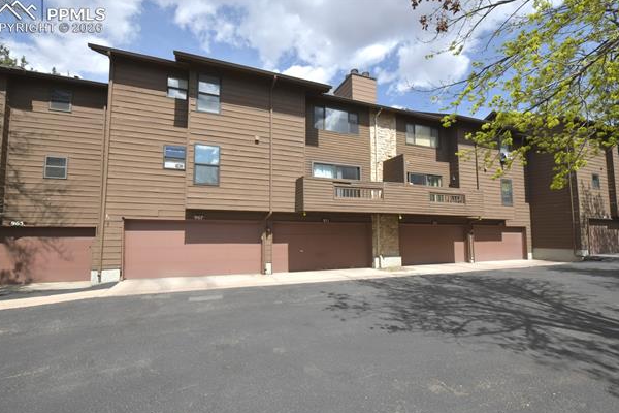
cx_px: 306
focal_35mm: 16
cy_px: 217
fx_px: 275
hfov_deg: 96.7
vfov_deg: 73.7
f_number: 22
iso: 500
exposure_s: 1/250
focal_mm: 15
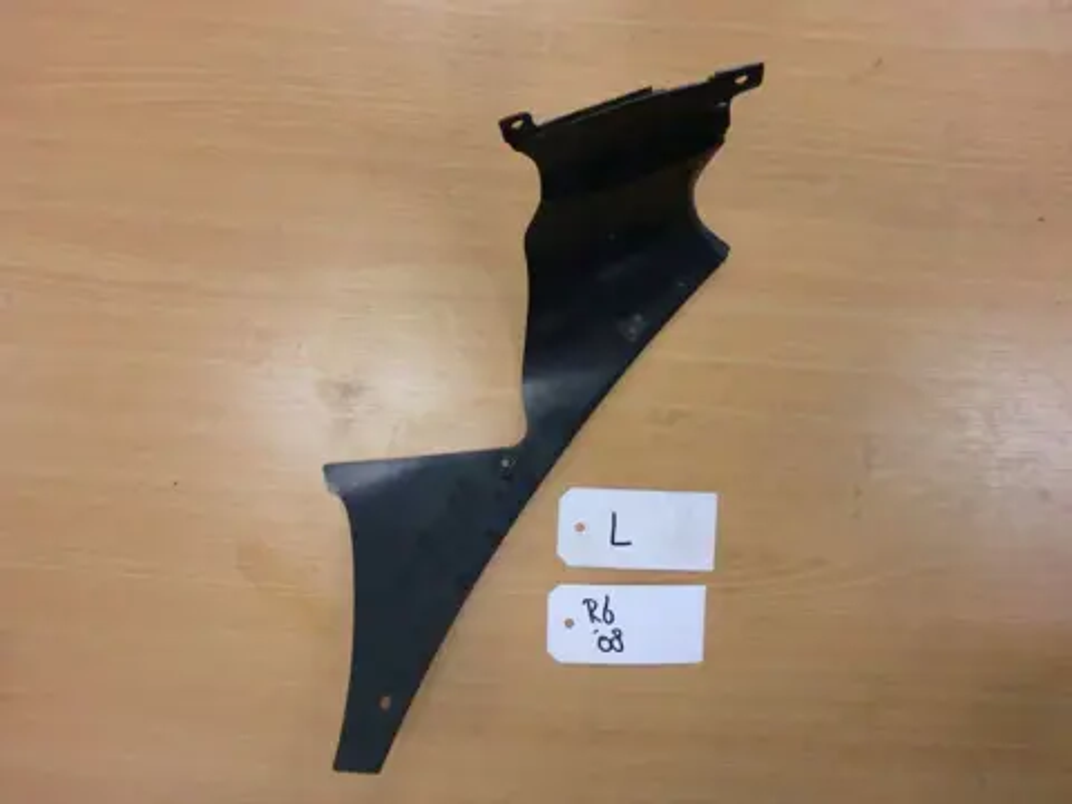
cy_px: 402
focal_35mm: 27
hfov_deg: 65.3
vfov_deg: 51.4
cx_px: 536
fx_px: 836
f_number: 3.2
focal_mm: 4.9
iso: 250
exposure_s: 1/60
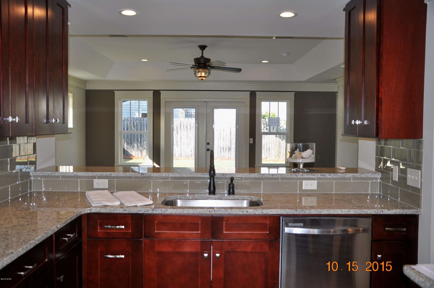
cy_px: 144
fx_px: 397
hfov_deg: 57.3
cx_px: 217
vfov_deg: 39.9
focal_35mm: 33
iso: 320
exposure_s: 1/200
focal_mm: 22
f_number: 3.8
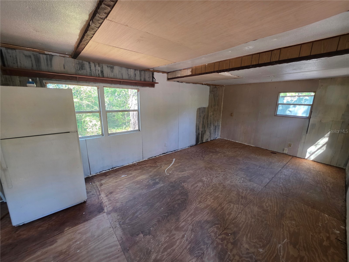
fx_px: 131
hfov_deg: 106.2
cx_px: 174
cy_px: 131
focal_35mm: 13
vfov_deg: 89.9
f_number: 1.9
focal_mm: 2.2
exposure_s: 1/60
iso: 160
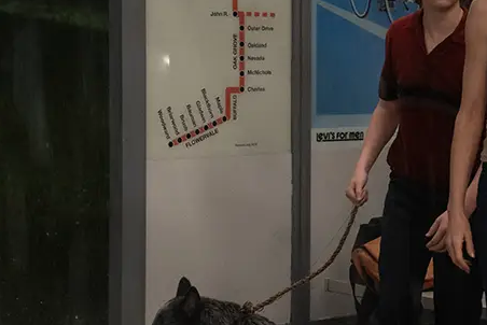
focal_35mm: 130
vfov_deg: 10.6
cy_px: 145
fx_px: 1760
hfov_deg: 15.6
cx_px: 442
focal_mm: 70
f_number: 4
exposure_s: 1/125
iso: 5000
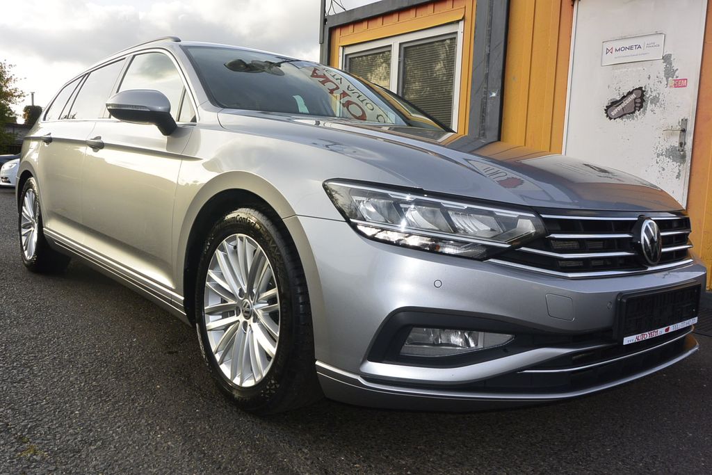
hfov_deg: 63.7
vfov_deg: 45.0
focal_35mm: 29
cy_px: 238
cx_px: 356
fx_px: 574
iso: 160
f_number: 6.3
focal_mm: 11
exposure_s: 1/250
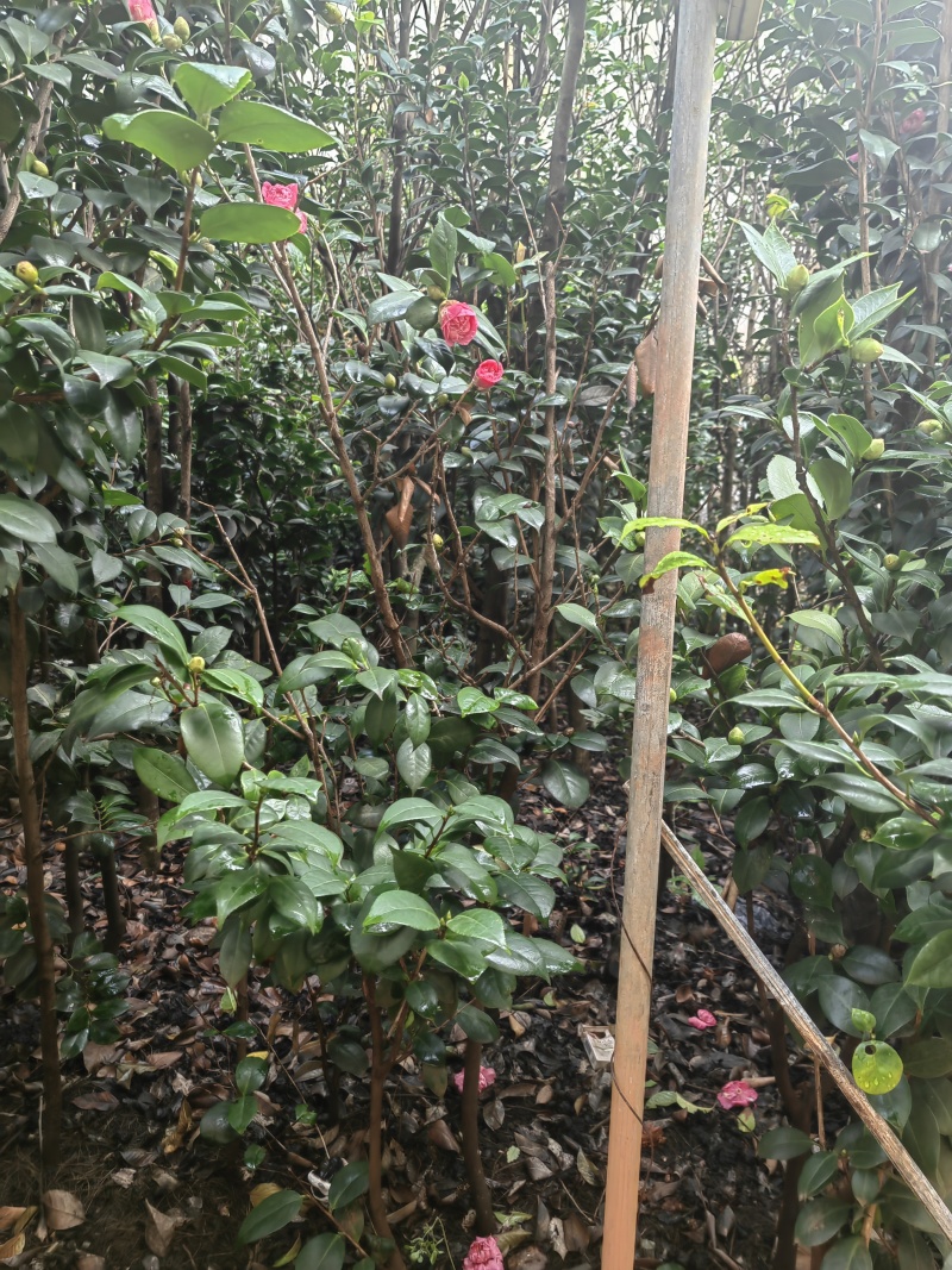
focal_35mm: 27
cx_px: 476
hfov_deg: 51.3
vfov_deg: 65.3
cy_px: 635
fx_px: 990
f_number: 1.8
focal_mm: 5.54
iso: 50
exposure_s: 1/100
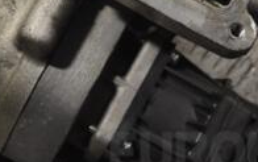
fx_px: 1151
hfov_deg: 12.8
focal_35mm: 164
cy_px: -24
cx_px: 86
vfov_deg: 8.0
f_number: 5
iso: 100
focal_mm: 35
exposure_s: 1/40
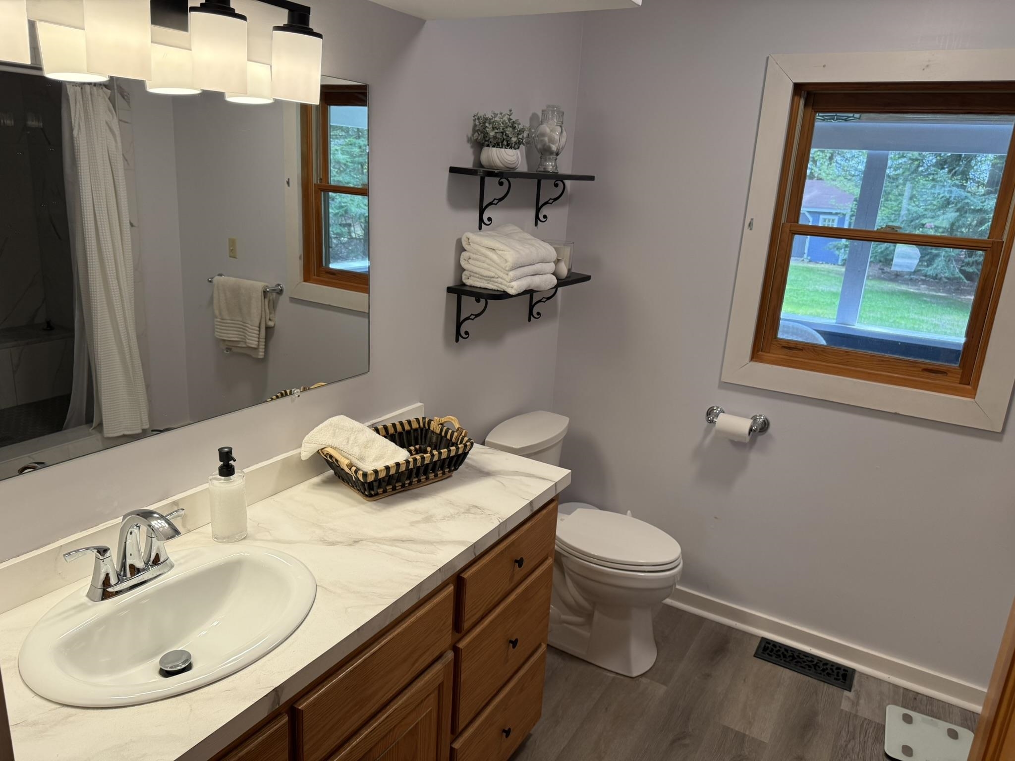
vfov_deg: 56.8
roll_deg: -3.3
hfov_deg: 71.6
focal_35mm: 24
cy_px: 380
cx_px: 508
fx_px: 704
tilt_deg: -15.4
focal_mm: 6.76
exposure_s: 1/120
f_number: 1.78
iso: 125
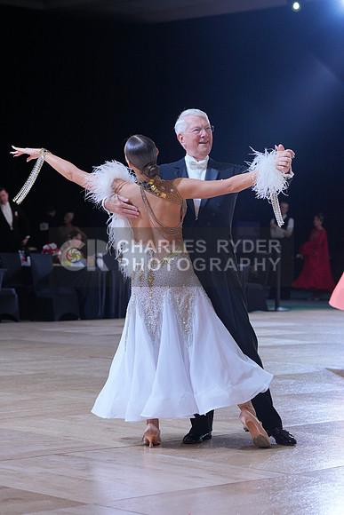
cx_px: 172
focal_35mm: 99
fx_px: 1418
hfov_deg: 13.8
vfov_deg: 20.6
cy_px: 258
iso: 1250
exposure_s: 1/400
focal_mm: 99
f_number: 5.6
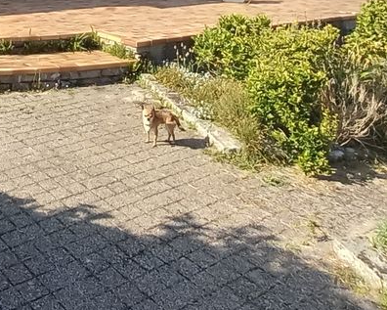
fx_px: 470
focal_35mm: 41
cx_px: 17
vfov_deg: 30.5
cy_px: -69
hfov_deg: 40.3
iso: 50
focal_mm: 1.13
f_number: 2.2
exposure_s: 1/546
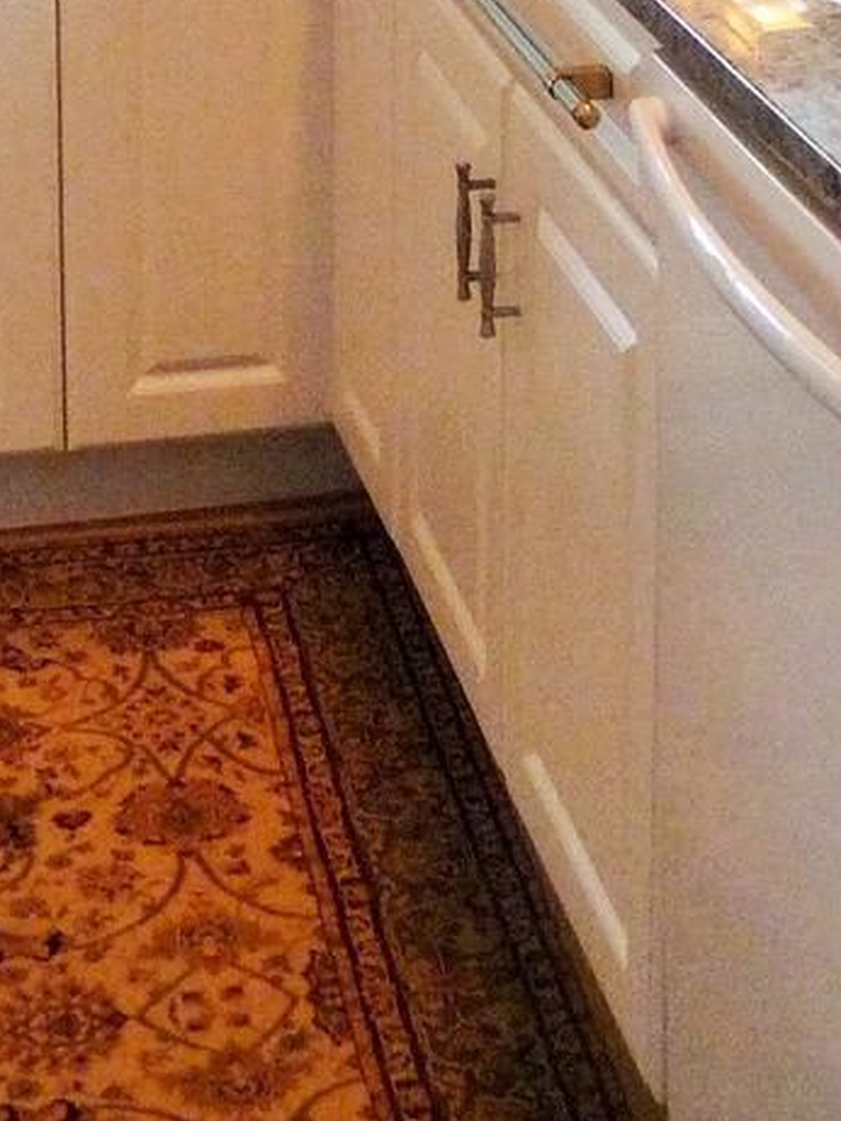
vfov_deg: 19.6
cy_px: -445
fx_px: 2914
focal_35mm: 90
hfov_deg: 16.4
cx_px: 379
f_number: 2.8
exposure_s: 1/25
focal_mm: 4.8
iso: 400
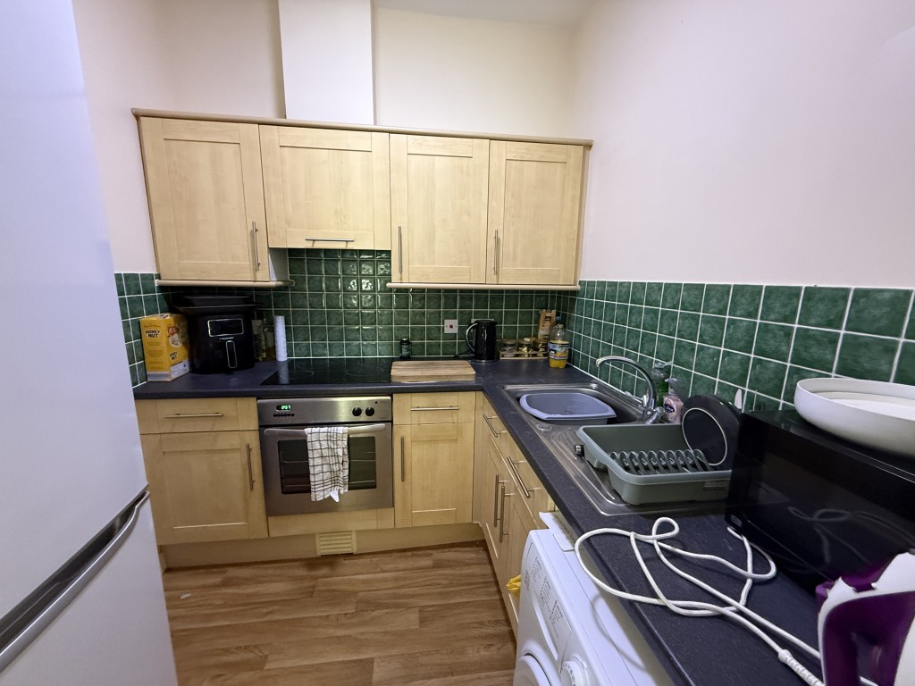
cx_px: 458
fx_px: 370
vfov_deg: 85.7
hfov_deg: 102.1
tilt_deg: -9.4
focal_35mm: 14
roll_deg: -0.9
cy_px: 343
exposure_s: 1/50
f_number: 2.2
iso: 640
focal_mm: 2.22
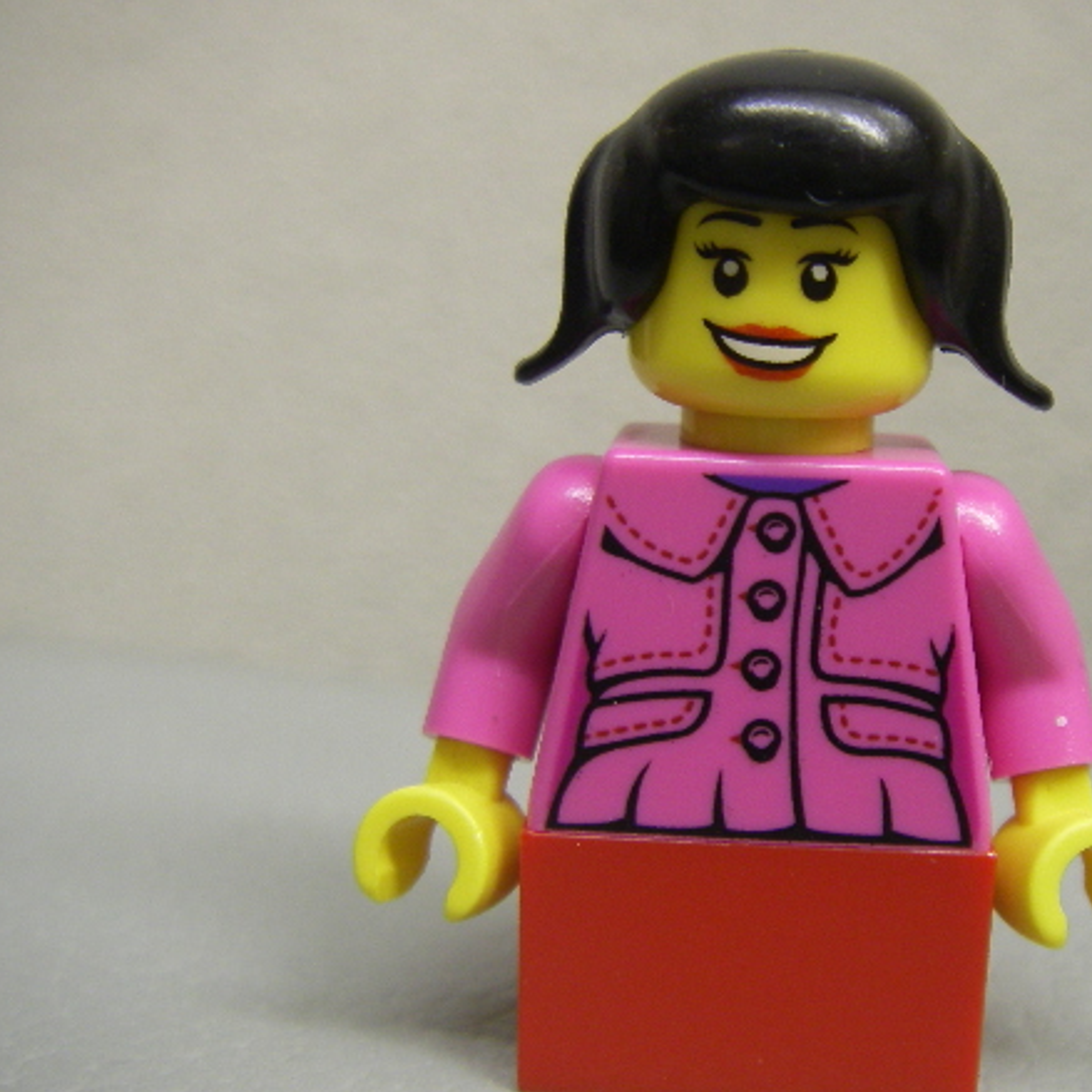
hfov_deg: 34.2
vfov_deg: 34.7
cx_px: 761
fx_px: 1749
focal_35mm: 49
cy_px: 575
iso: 160
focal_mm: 6.3
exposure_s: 1/5
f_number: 3.3
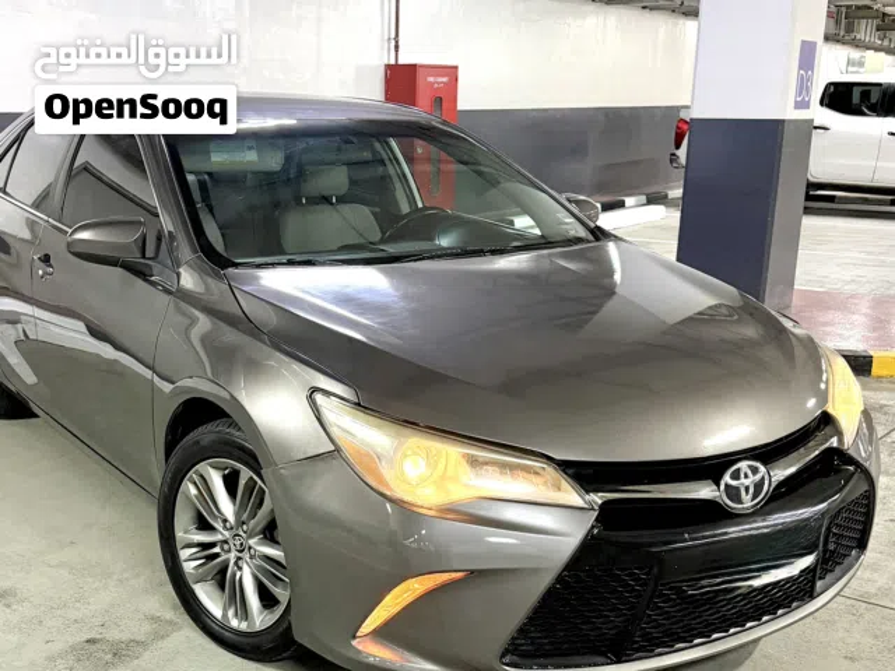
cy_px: 336
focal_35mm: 24
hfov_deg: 71.6
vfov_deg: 56.8
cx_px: 448
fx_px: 621
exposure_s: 1/50
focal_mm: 6.76
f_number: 1.78
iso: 320
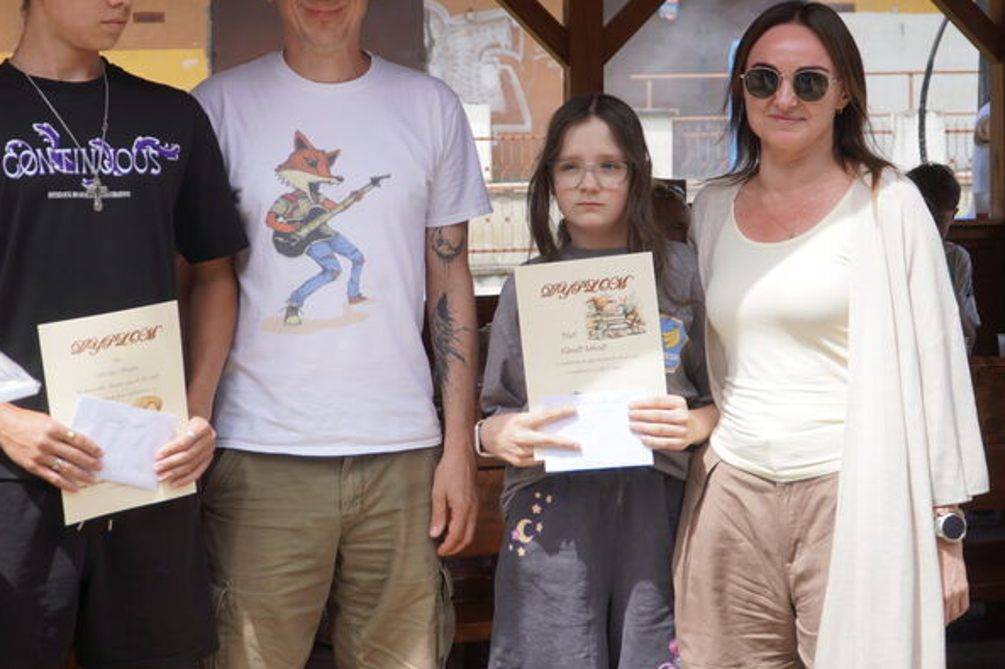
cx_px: 356
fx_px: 1637
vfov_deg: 23.1
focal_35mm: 59
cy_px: 258
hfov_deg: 33.9
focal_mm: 29
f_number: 4.5
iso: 100
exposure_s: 1/400
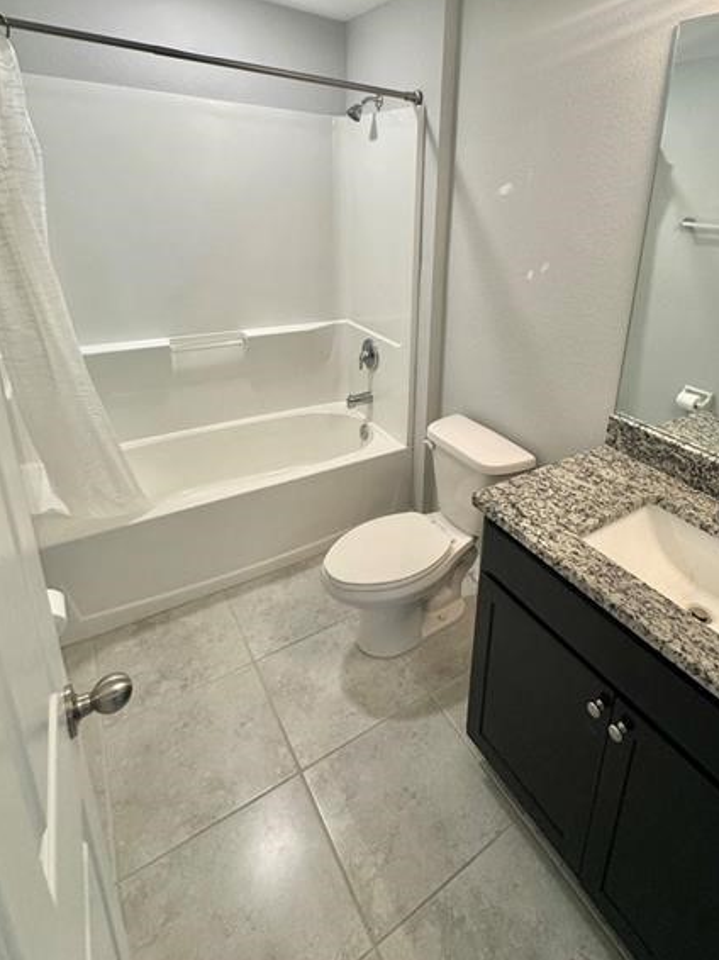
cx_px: 454
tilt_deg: -18.6
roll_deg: -2.9
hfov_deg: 67.5
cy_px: 365
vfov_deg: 83.2
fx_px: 527
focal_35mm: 19
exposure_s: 1/120
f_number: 2.2
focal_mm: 2.22
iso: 200
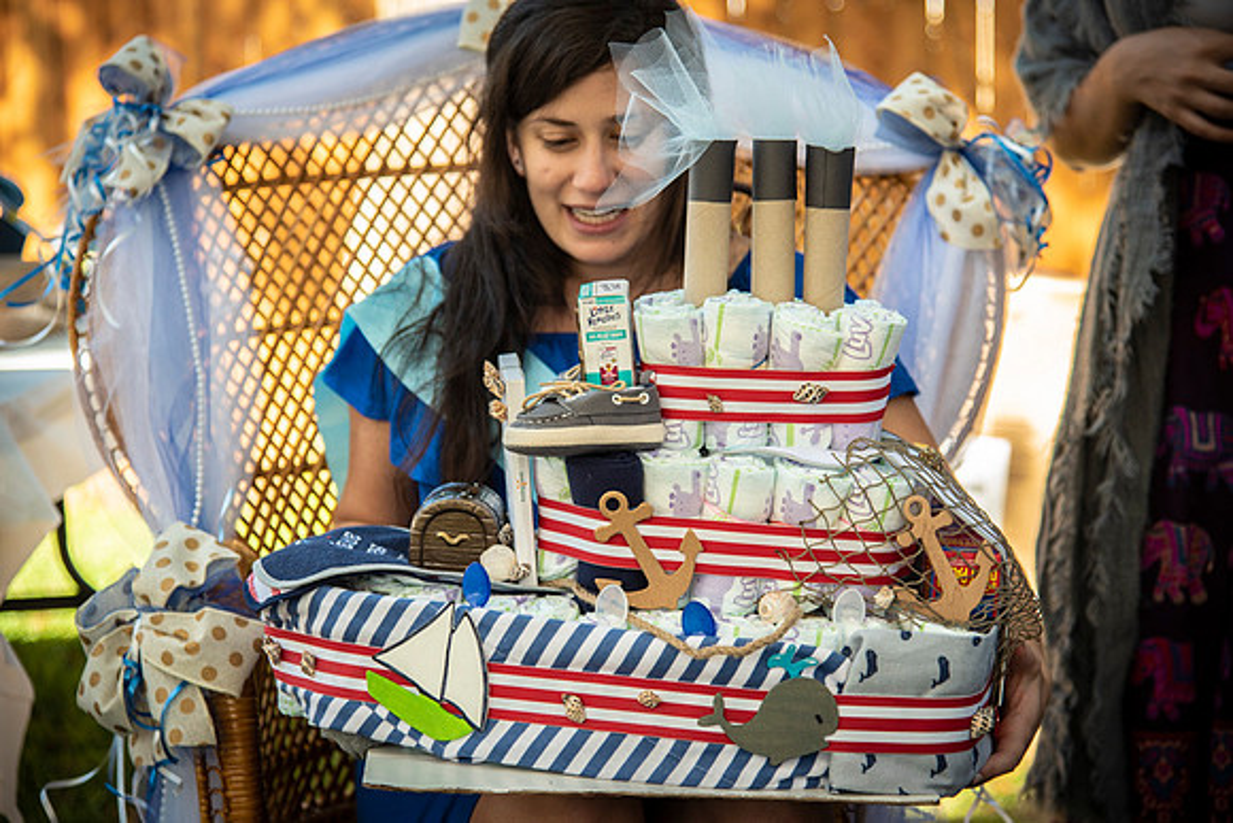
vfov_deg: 16.7
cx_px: 616
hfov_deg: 24.8
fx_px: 2809
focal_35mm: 82
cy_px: 412
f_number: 4
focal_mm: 82
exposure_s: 1/125
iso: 125
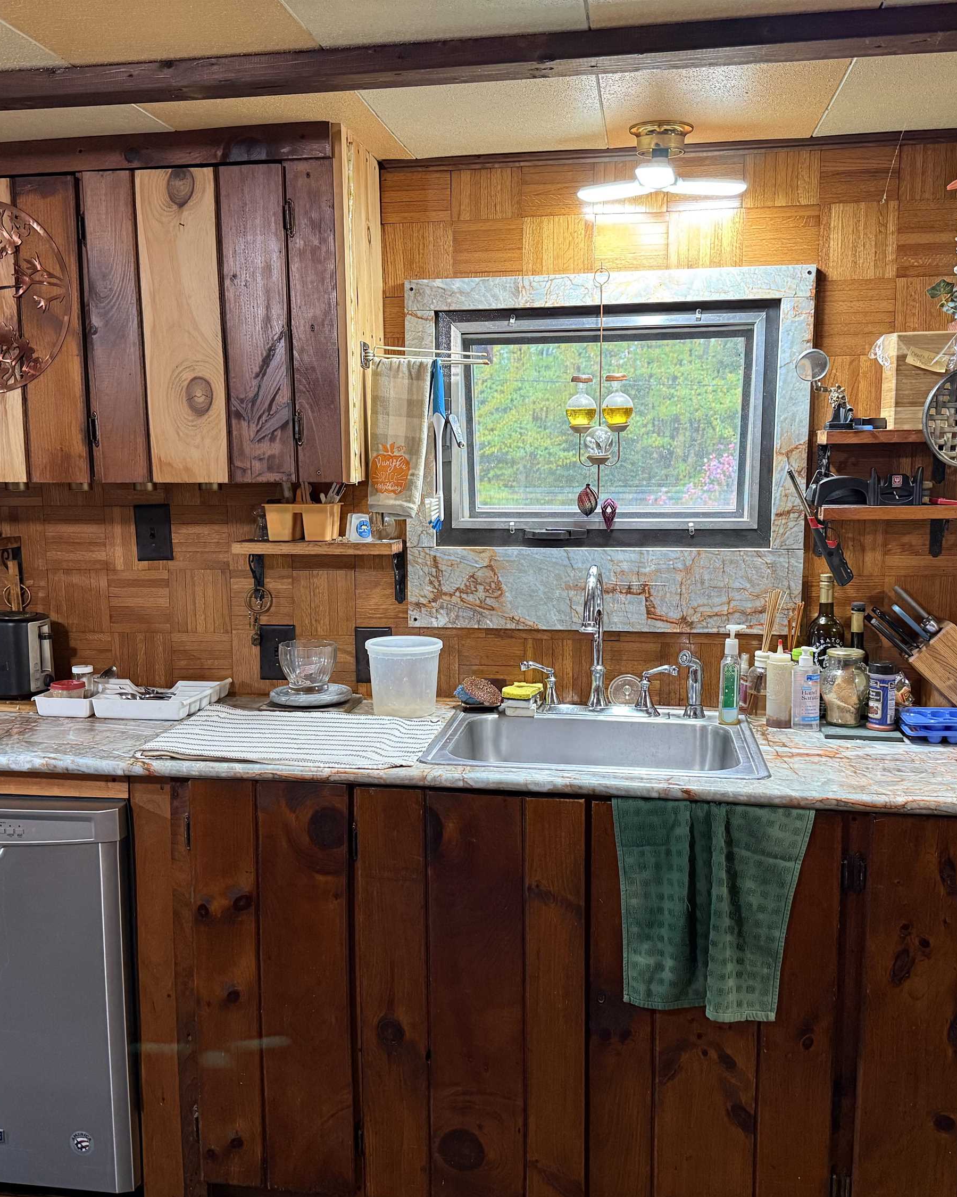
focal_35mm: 32
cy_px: 612
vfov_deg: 55.7
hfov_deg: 45.7
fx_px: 1133
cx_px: 437
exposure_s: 1/60
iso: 400
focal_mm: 6.76
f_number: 1.78
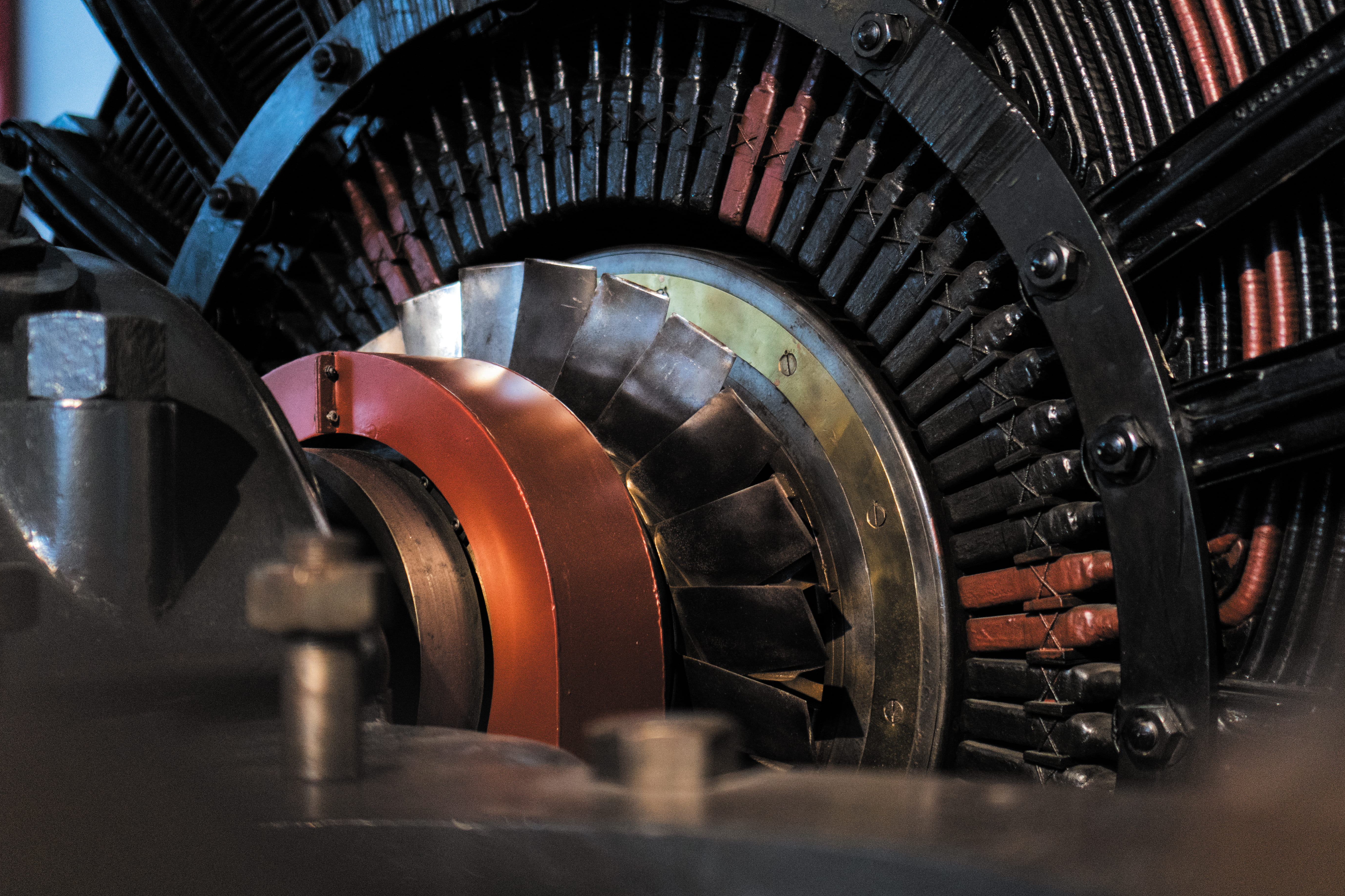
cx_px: 708
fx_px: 2150
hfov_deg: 34.7
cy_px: 429
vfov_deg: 23.6
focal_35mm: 58
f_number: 1.8
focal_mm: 35
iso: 800
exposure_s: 1/80
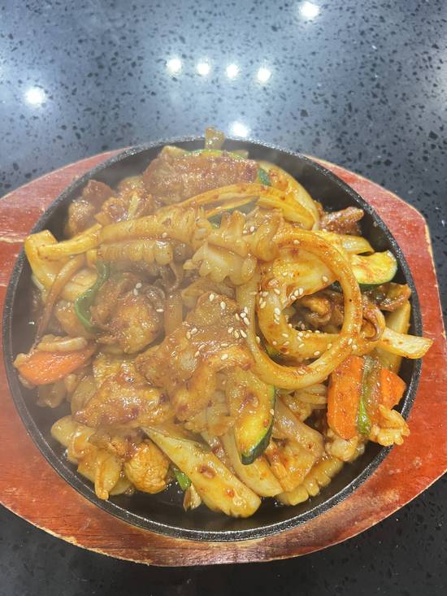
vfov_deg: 67.3
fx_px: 448
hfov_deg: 53.1
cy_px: 298
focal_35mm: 26
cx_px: 224
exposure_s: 1/40
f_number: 1.5
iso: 500
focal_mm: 5.7
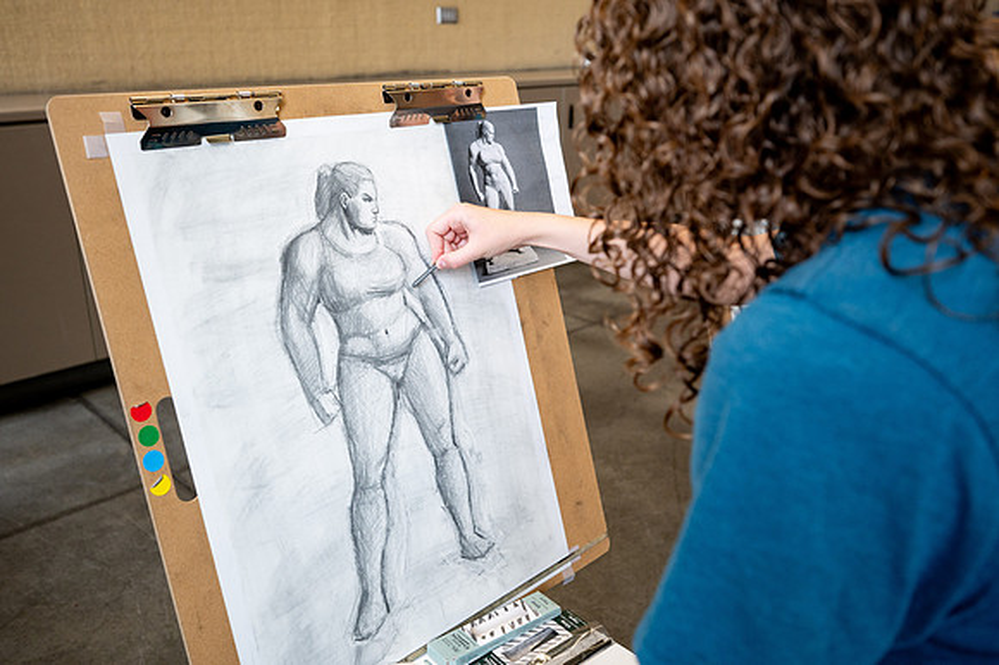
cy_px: 332
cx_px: 500
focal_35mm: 30
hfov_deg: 62.0
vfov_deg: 43.6
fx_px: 832
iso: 1000
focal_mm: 30
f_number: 4
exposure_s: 1/160
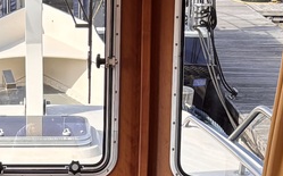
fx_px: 1025
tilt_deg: -27.1
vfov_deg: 8.9
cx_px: 45
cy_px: 416
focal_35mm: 133
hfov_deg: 15.6
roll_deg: -0.2
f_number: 1.6
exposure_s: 1/390
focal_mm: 5.96
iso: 50
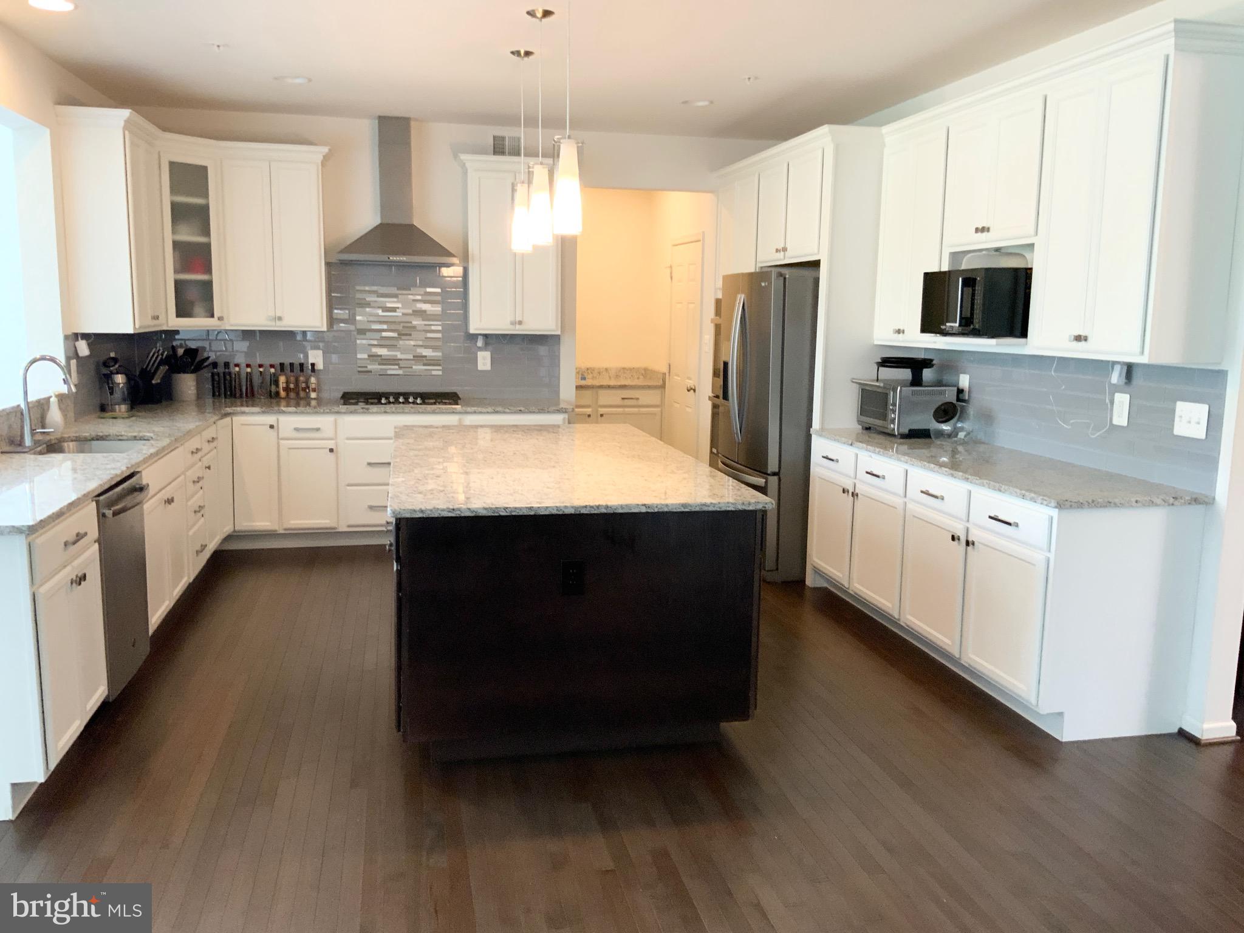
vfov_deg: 48.2
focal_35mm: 29
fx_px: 1042
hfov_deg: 61.7
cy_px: 466
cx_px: 622
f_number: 1.8
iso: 200
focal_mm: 3
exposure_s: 1/60
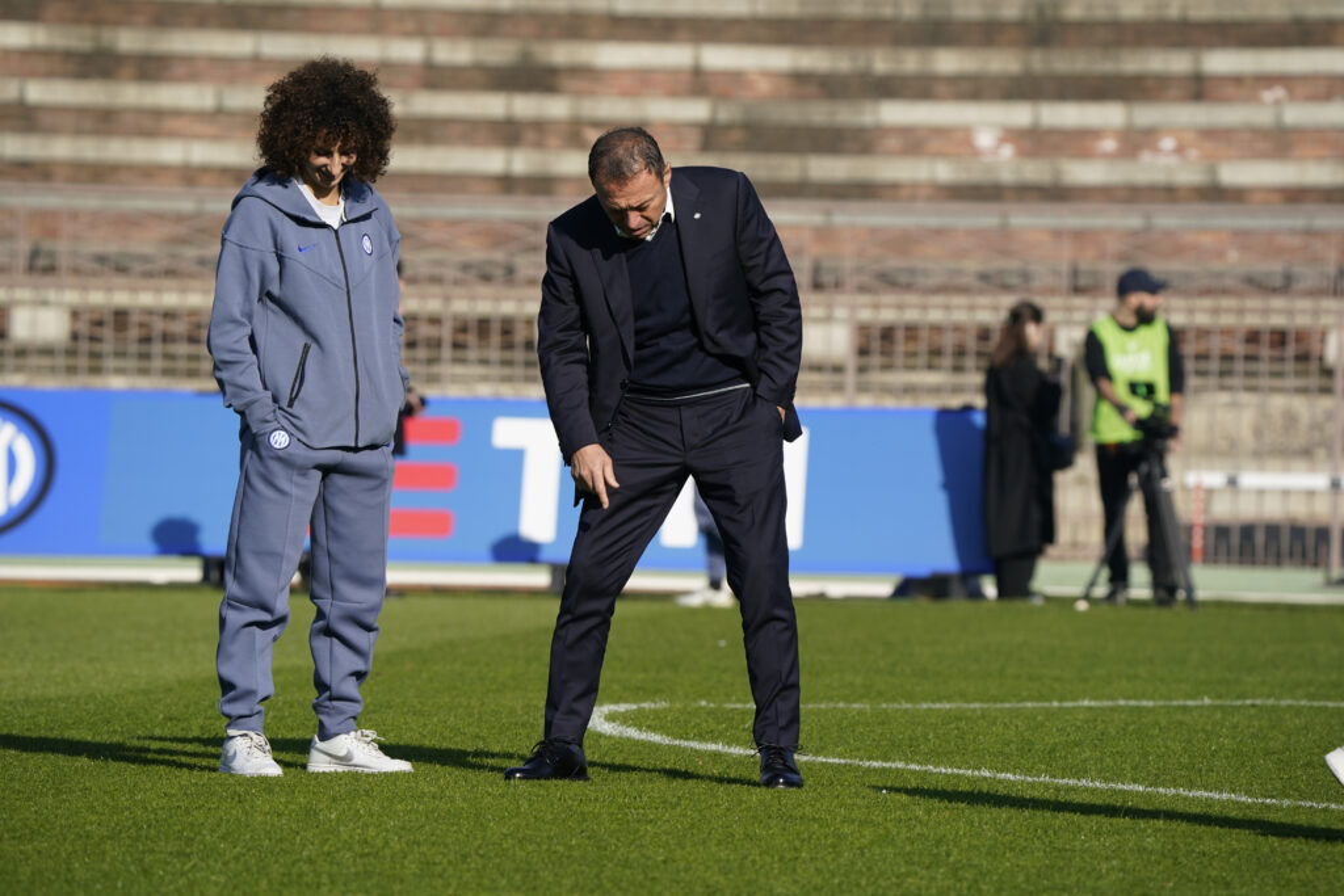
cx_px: 672
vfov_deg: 3.8
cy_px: 448
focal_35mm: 365
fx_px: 13628
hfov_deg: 5.6
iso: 250
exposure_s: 1/800
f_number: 8
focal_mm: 365
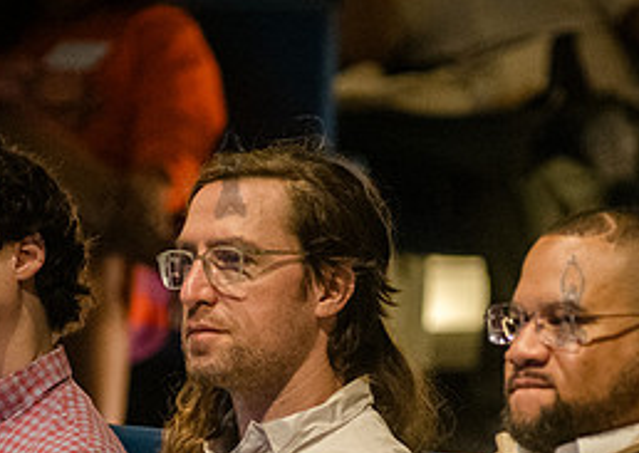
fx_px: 8890
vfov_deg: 2.9
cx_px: 307
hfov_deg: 4.1
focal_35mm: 491
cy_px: 447
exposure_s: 1/200
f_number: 4
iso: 6400
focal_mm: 200
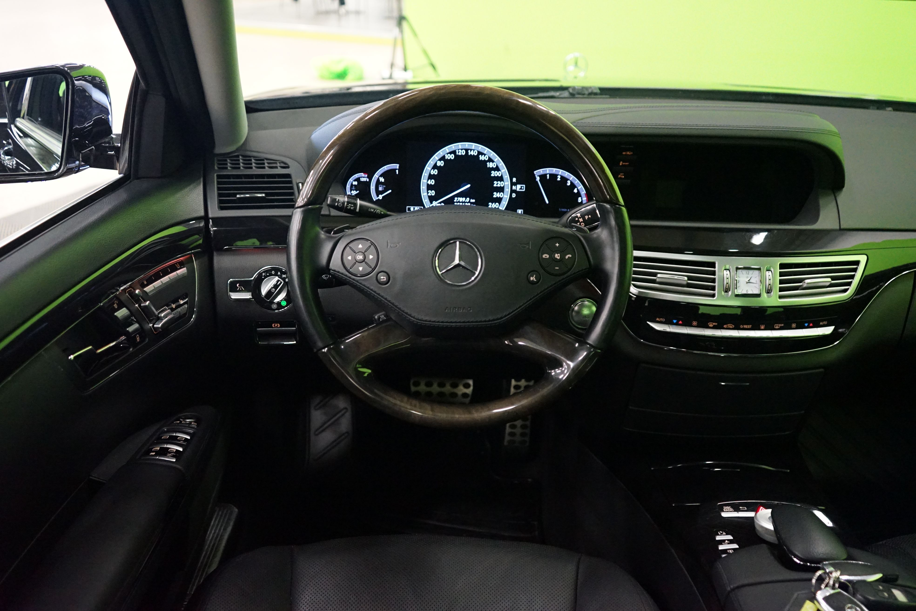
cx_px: 458
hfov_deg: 60.3
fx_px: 789
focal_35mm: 31
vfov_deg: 42.3
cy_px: 306
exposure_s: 1/30
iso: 6400
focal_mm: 31
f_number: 4
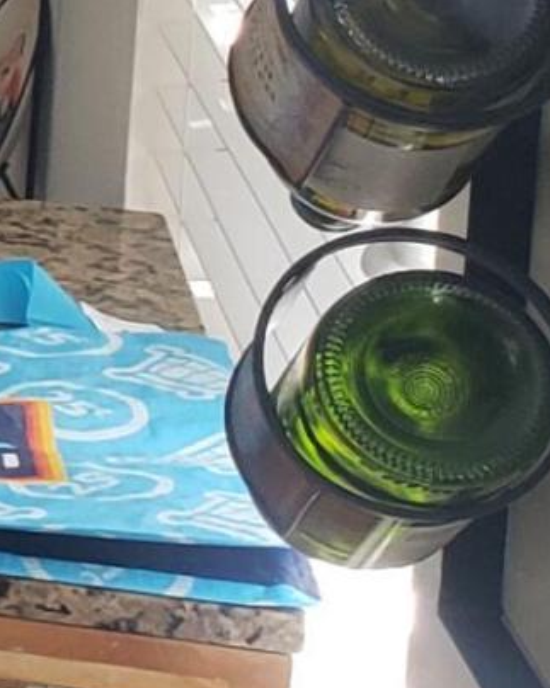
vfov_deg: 10.4
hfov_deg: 6.8
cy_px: -290
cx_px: -1614
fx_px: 3684
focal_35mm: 181
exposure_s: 1/60
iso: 80
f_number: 2.4
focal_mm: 4.3
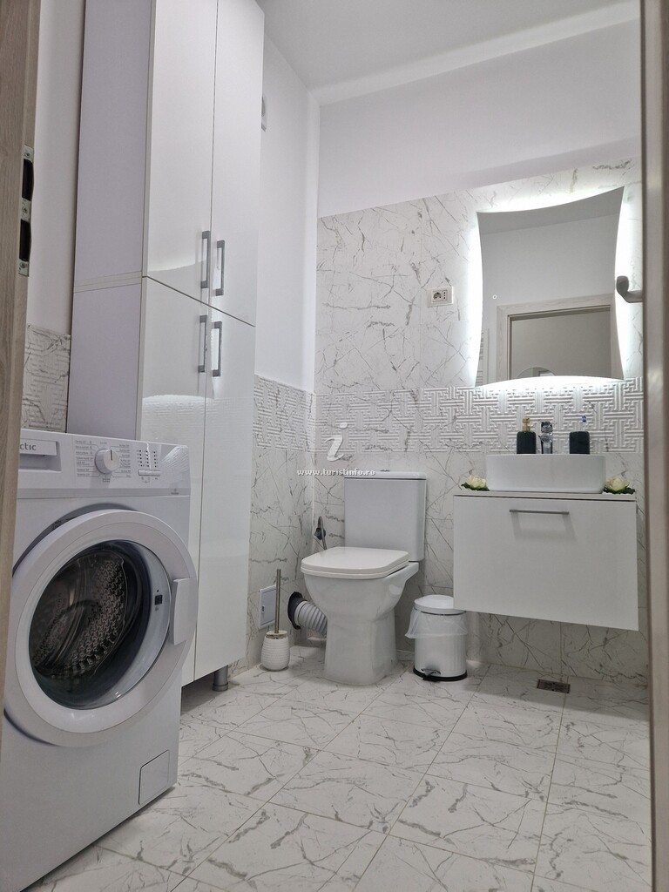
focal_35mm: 23
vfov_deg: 73.9
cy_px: 446
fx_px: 593
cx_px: 334
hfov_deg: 58.9
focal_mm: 5.4
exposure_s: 1/100
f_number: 1.8
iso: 50
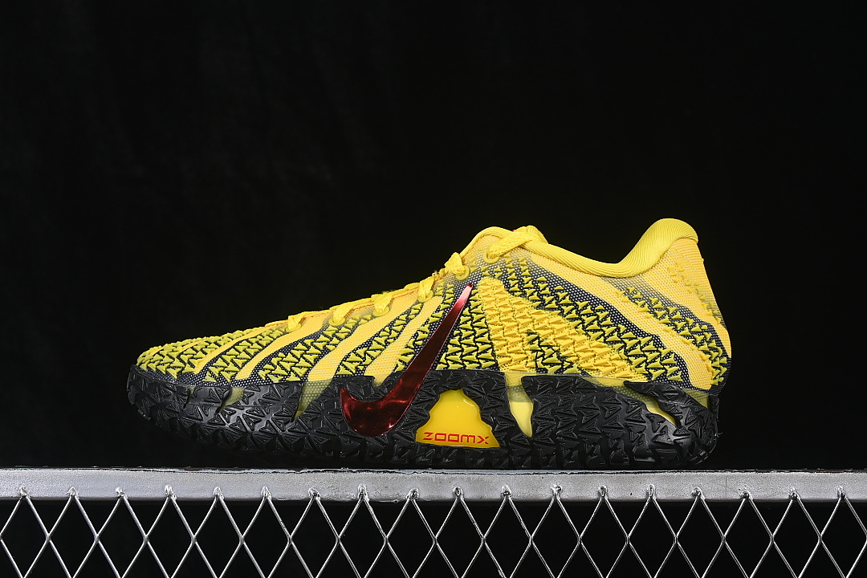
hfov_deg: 27.0
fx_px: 1806
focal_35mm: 75
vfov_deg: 18.2
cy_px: 289
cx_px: 434
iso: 160
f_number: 8
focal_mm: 50
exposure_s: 1/80
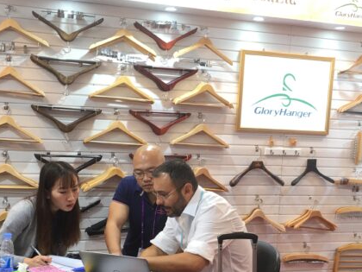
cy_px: 178
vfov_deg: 27.4
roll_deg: -1.8
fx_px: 554
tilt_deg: -4.7
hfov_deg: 36.2
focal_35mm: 53
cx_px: 190
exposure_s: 1/33
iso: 40
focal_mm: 4.15
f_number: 2.2
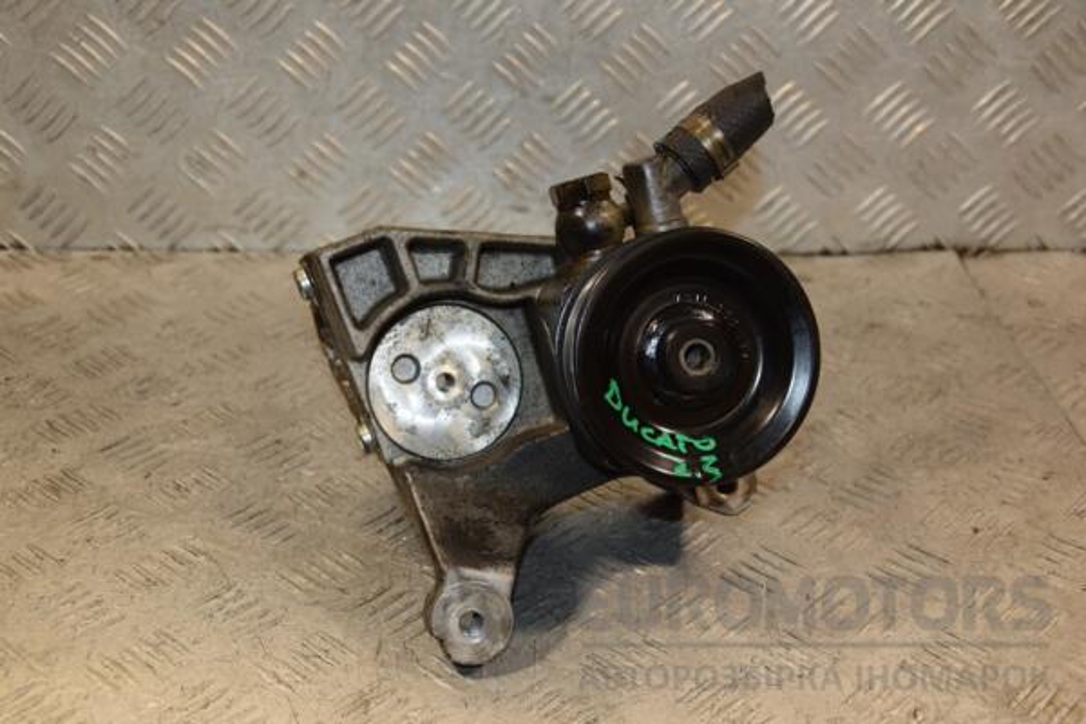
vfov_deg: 25.8
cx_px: 543
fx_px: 1584
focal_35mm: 52
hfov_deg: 37.9
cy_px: 362
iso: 800
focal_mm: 35
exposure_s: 1/200
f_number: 5
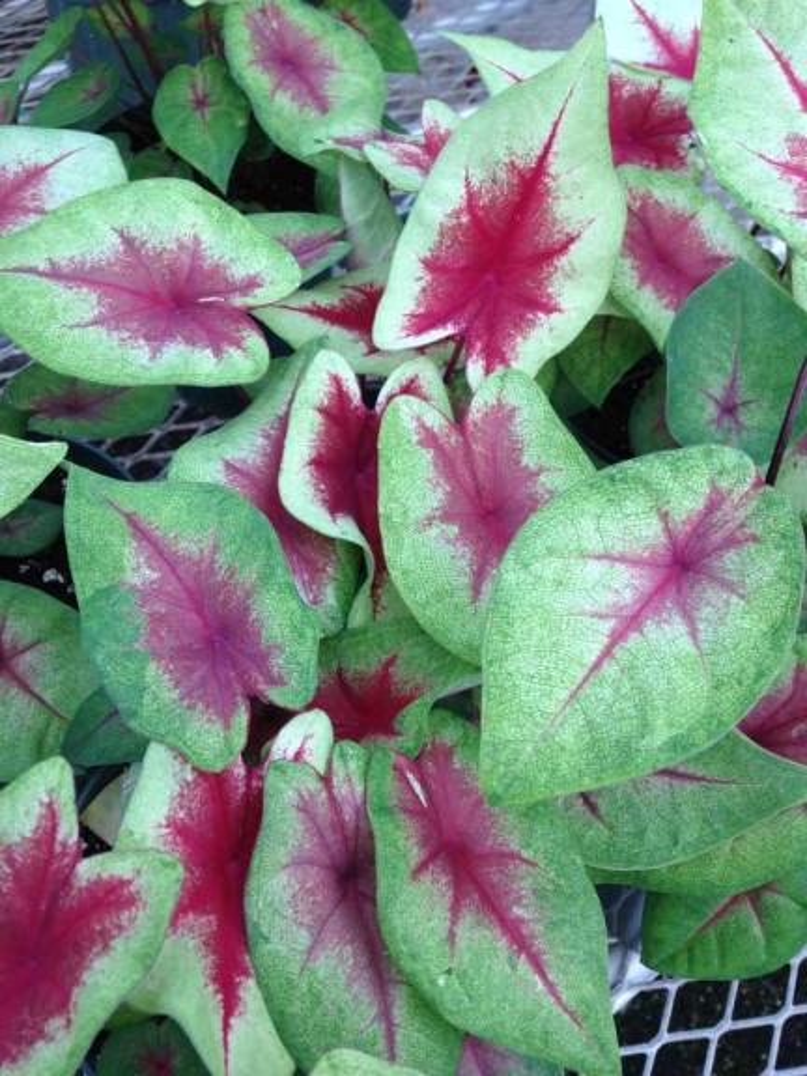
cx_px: 404
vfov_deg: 55.4
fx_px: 1026
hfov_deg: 42.9
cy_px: 538
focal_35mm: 33
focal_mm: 4.12
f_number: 2.4
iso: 50
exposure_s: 1/129
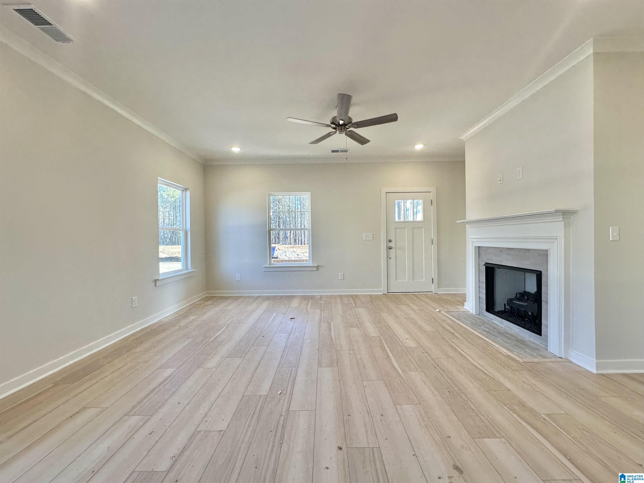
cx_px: 322
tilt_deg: -0.5
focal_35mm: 14
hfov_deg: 102.1
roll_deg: +0.8
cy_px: 242
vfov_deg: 85.7
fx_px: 260
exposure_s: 1/120
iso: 64
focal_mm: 2.22
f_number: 2.2
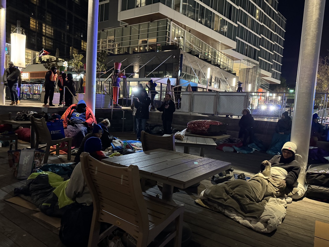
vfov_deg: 56.8
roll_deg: -3.7
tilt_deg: -4.6
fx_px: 228
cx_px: 164
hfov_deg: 71.6
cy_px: 124
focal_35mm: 24
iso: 800
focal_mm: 6.76
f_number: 1.78
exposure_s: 1/30
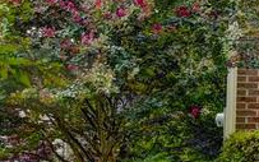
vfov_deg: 8.3
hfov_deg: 9.5
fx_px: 1123
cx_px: 836
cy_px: 58
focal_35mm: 159
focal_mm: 22
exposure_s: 1/60
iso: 100
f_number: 7.1
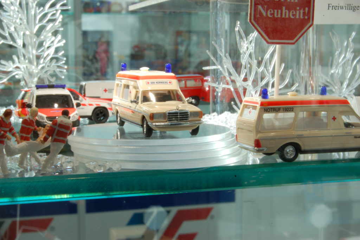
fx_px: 719
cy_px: 120
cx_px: 180
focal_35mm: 72
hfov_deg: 28.1
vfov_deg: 18.9
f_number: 36
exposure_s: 1/4
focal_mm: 48
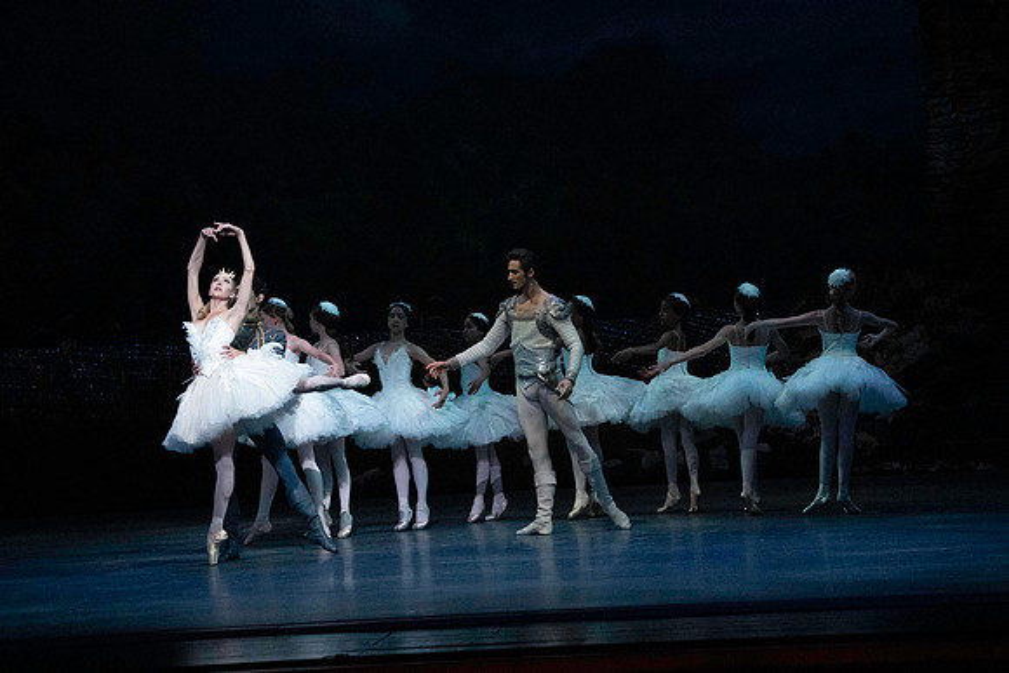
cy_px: 336
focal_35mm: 146
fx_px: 4093
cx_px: 504
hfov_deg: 14.1
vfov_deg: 9.4
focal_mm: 146
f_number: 5
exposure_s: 1/400
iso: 25600
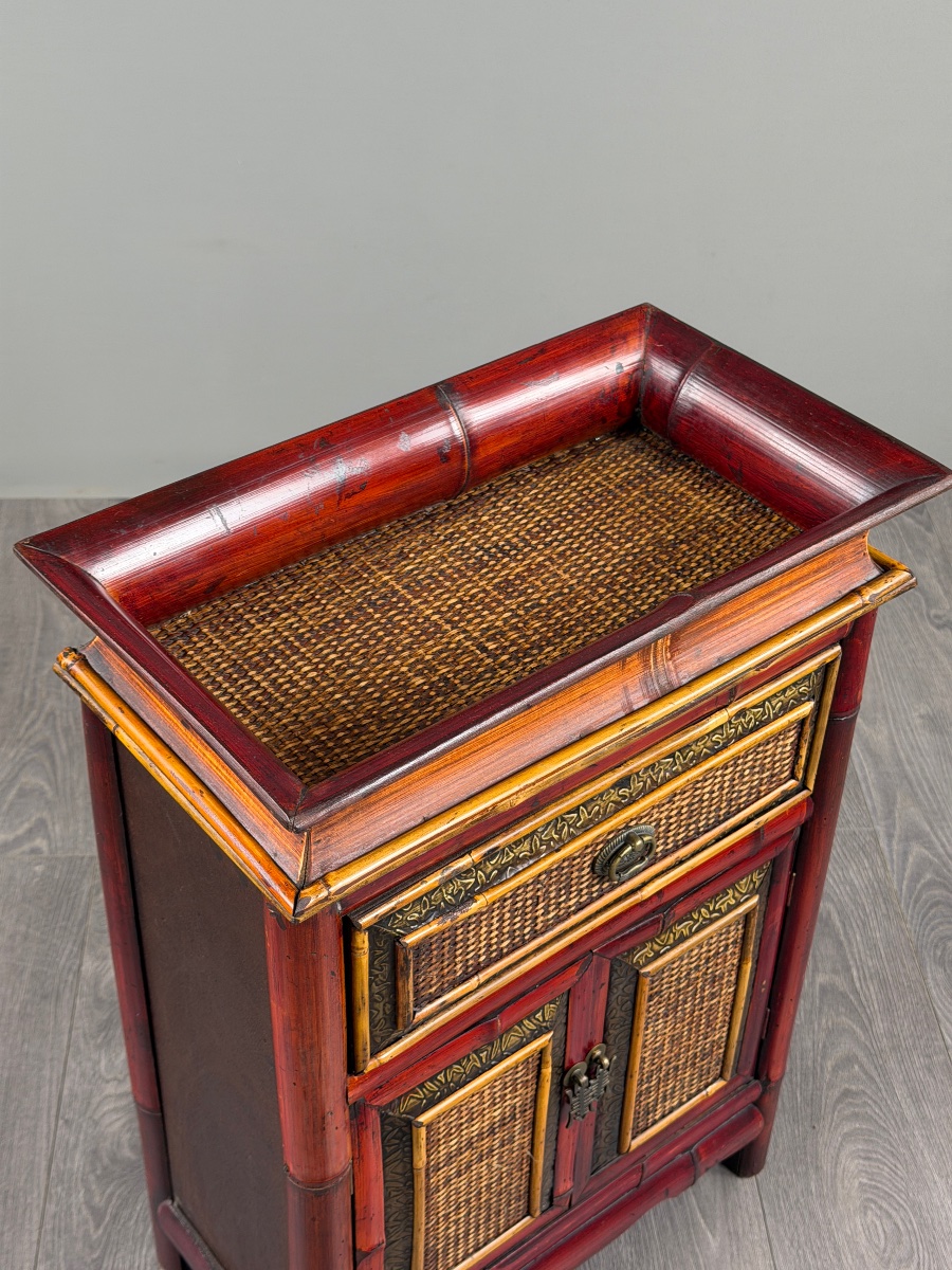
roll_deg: -3.2
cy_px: 635
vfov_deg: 39.7
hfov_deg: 30.3
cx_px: 476
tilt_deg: -39.2
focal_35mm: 48
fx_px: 1760
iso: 100
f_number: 1.78
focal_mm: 6.76
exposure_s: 1/50
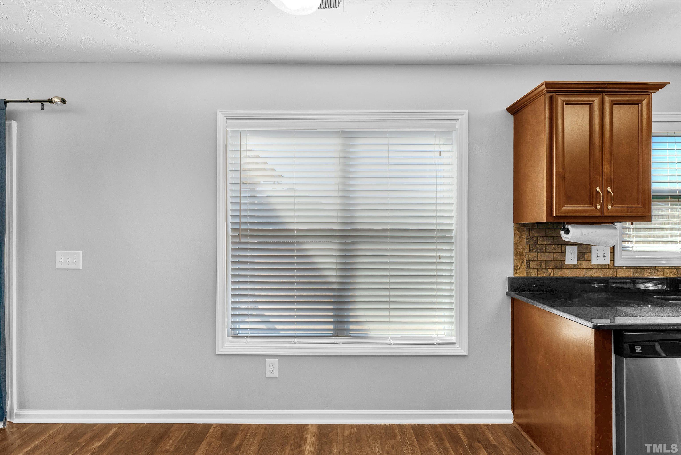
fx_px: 265
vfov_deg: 81.3
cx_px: 340
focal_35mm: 14
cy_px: 228
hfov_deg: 104.2
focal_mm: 14
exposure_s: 1/50
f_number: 7.1
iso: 80
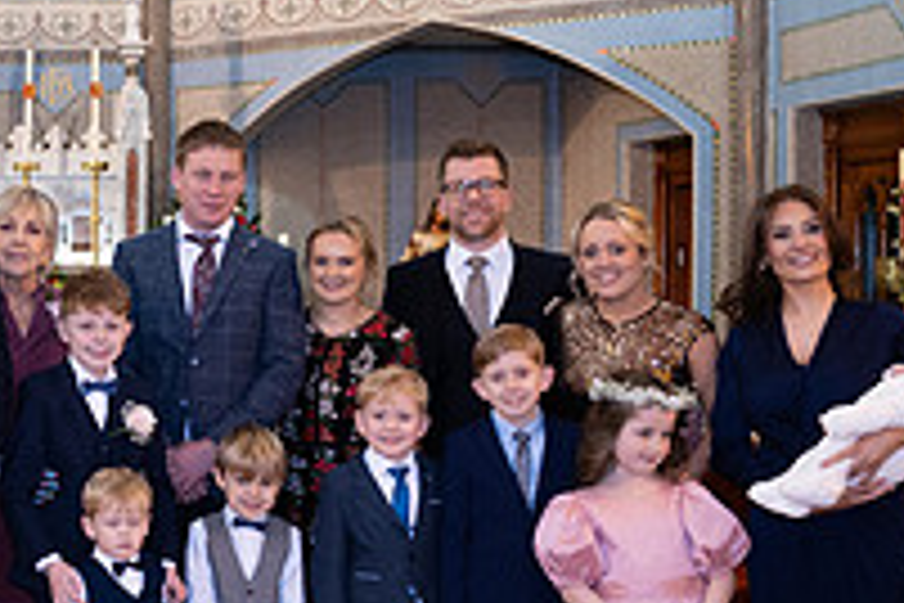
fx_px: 1783
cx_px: -211
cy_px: 335
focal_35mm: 71
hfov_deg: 25.3
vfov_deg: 19.2
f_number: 3.5
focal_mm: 24
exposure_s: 1/160
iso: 640
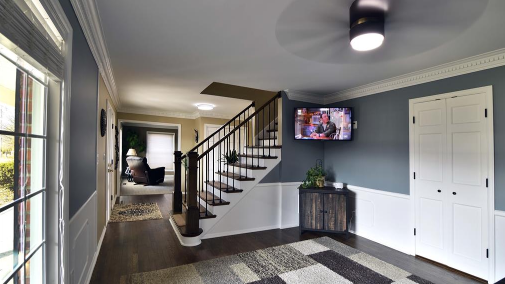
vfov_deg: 63.9
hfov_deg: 95.9
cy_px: 138
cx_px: 255
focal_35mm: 17
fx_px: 228
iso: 400
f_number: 9
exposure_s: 1/10
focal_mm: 16
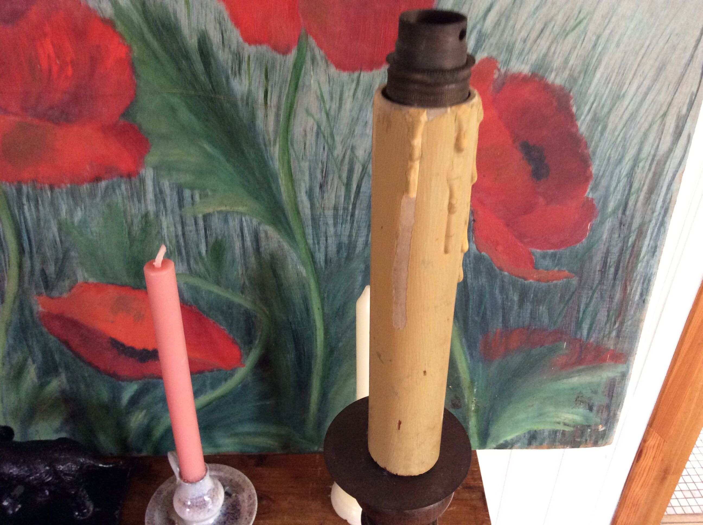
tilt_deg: -34.9
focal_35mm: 32
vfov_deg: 44.1
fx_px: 649
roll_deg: +0.4
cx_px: 352
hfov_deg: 56.9
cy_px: 262
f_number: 2.4
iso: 200
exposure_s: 1/25
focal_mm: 3.3
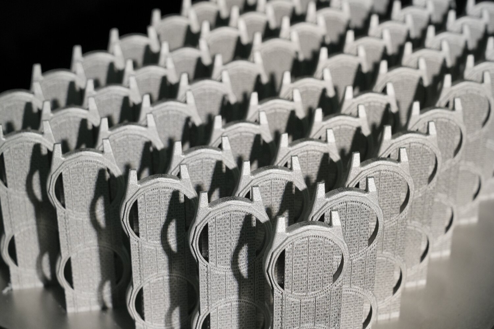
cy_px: 164
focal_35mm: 70
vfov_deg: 19.5
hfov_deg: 28.8
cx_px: 247
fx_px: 960
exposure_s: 1/200
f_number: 8
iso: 800
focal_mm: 70
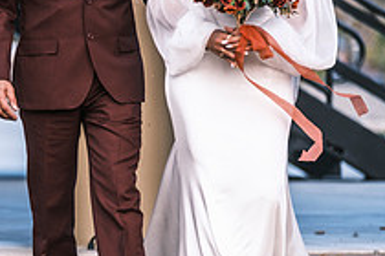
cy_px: 138
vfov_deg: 2.4
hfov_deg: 3.6
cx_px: 73
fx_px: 6202
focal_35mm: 580
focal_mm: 140
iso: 400
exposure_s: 1/850
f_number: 2.8
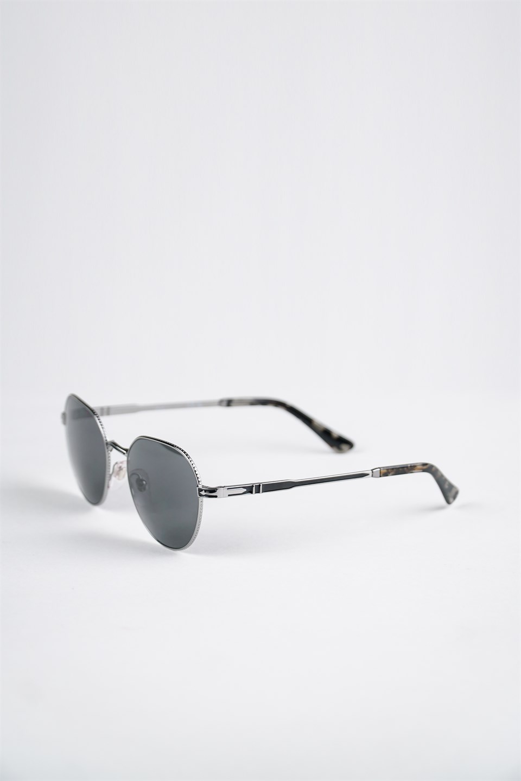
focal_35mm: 110
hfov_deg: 12.5
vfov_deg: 18.7
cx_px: 260
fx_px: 2377
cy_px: 390
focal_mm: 73
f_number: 4.5
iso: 100
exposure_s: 1/125
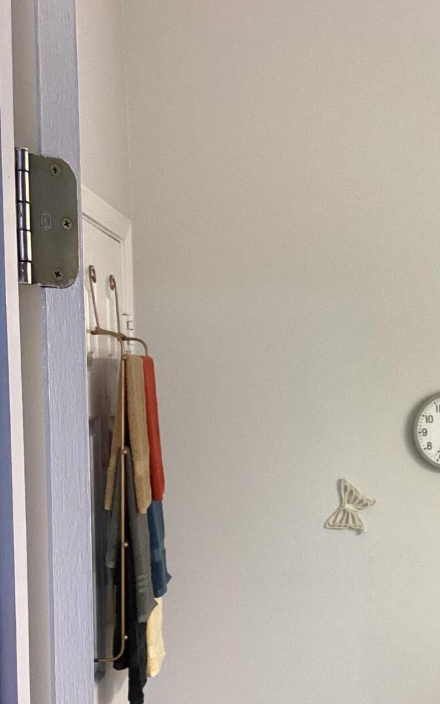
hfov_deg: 20.1
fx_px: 1190
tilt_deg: -6.0
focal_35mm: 62
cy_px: 492
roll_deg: -0.4
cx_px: 474
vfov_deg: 32.6
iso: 200
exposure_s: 1/60
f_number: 2.4
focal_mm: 3.3
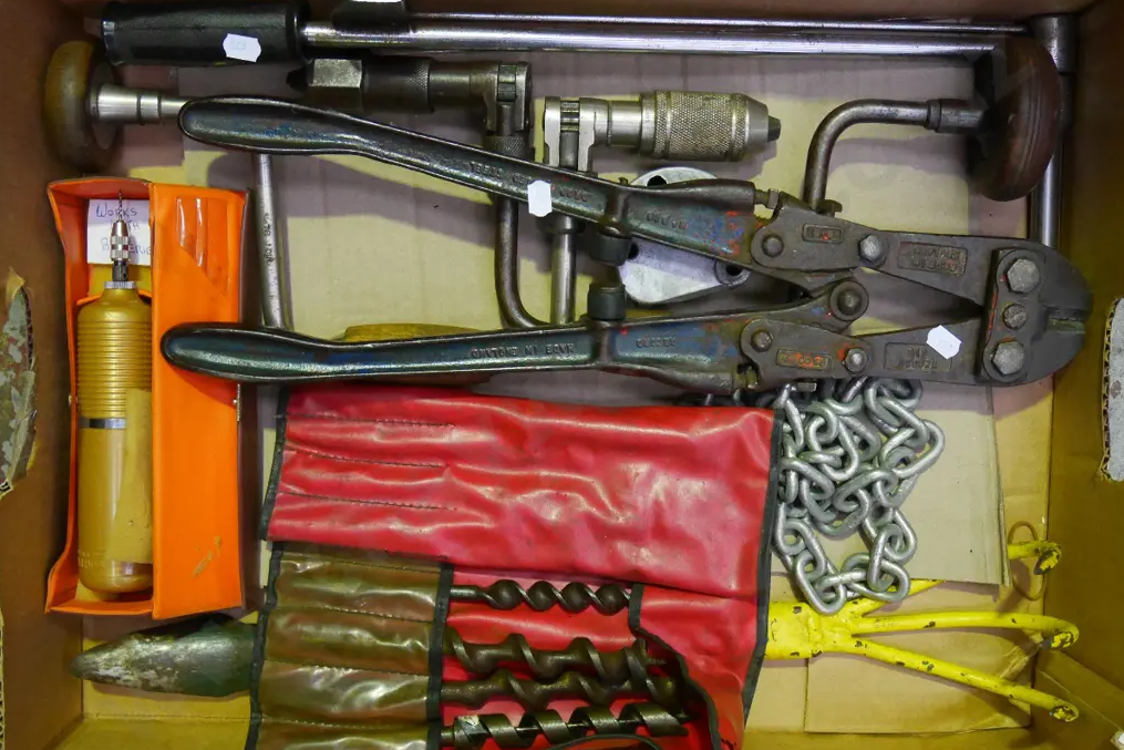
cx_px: 565
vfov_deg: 31.9
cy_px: 388
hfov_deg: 46.4
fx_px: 1311
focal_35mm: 42
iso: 3200
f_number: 4.6
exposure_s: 1/80
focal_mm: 20
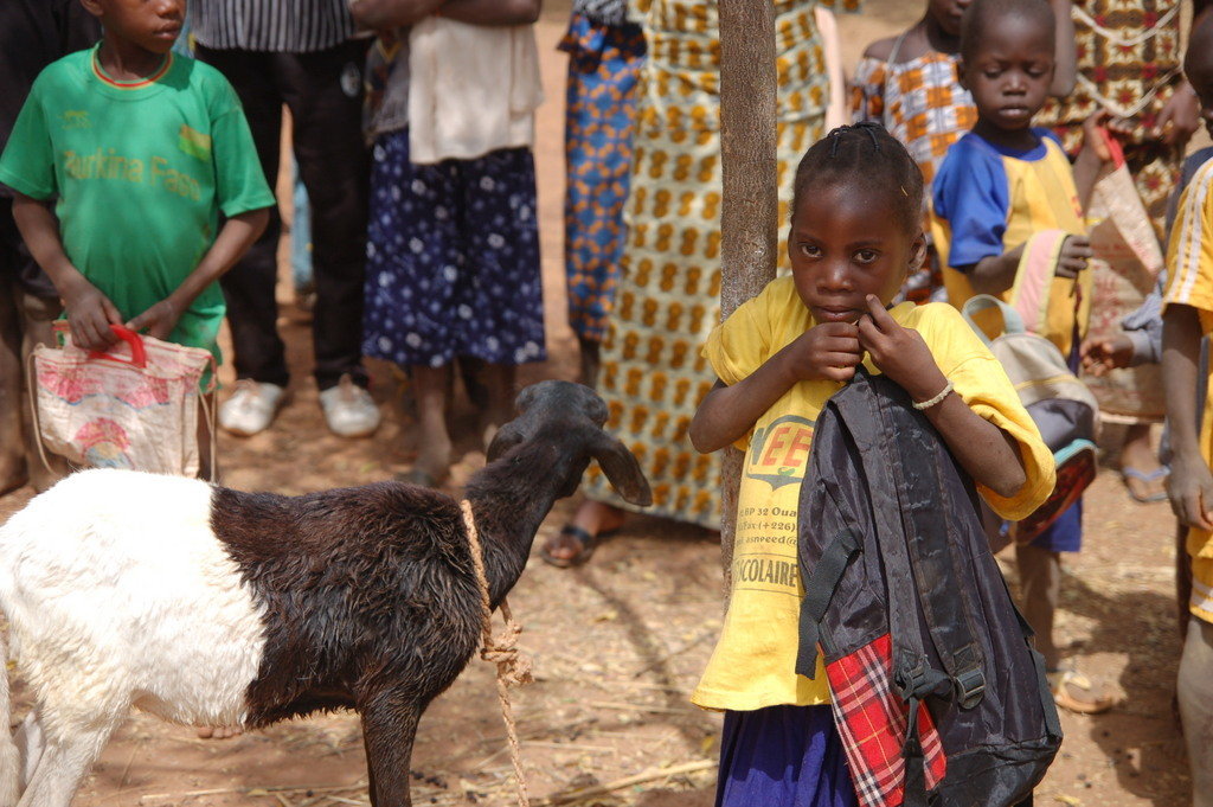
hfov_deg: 27.0
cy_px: 404
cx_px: 606
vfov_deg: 18.2
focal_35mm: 75
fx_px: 2525
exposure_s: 1/2000
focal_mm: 50
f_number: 2.8
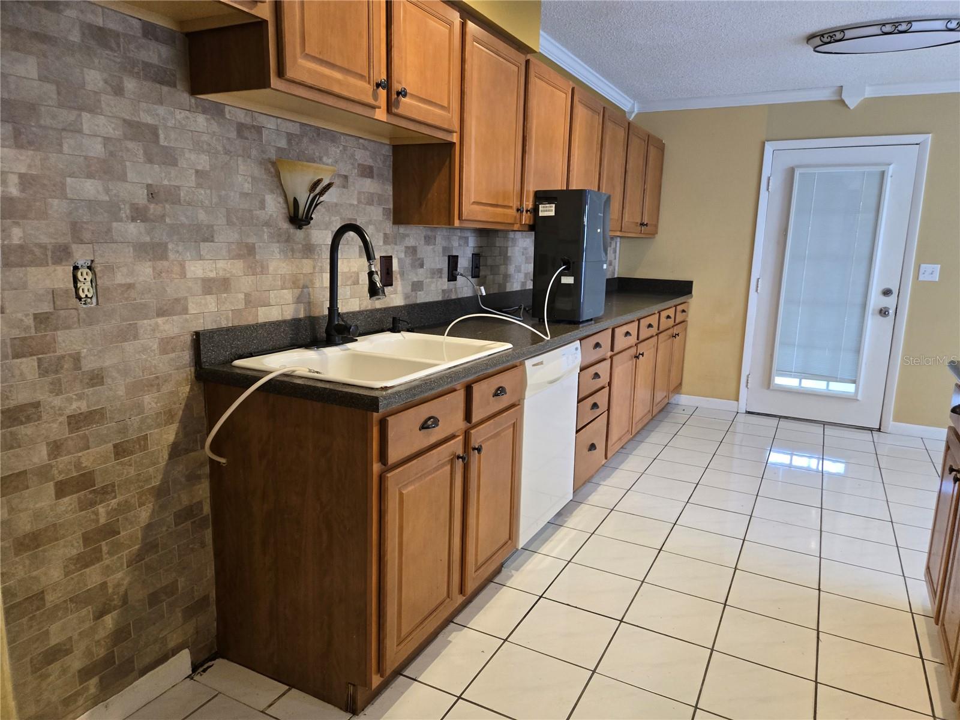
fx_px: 638
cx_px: 480
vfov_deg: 58.9
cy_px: 360
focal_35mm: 23
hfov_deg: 73.9
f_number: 1.8
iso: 400
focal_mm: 5.4
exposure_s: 1/120
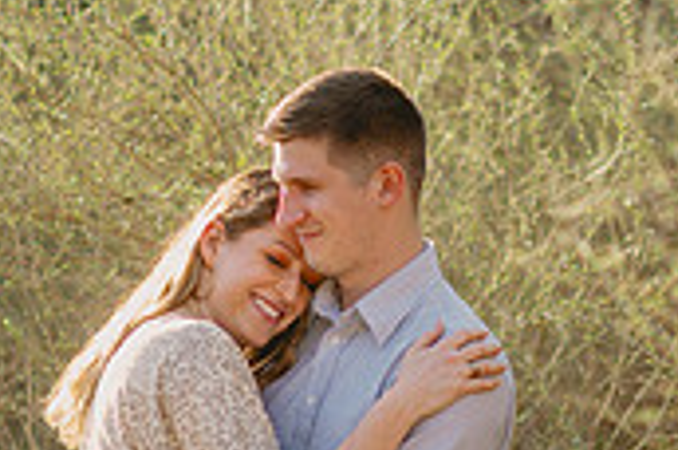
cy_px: 399
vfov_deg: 4.8
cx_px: 745
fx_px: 5395
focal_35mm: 287
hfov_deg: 7.2
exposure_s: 1/4000
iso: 100
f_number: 2
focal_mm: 85
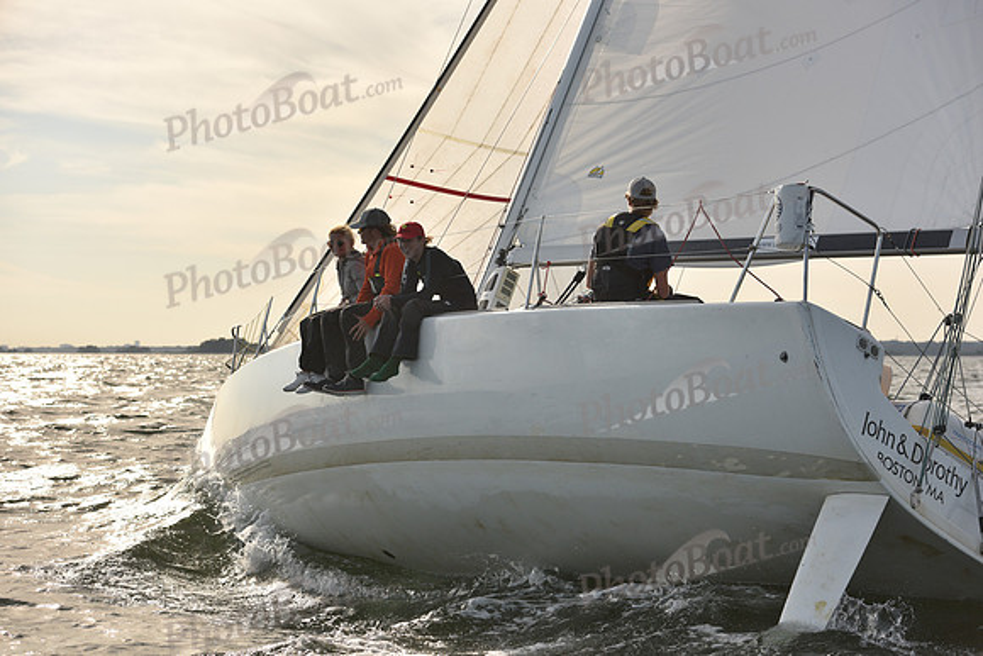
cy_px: 328
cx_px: 492
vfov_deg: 19.5
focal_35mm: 70
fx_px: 1912
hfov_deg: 28.8
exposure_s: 1/640
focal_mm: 70
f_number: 5
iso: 250
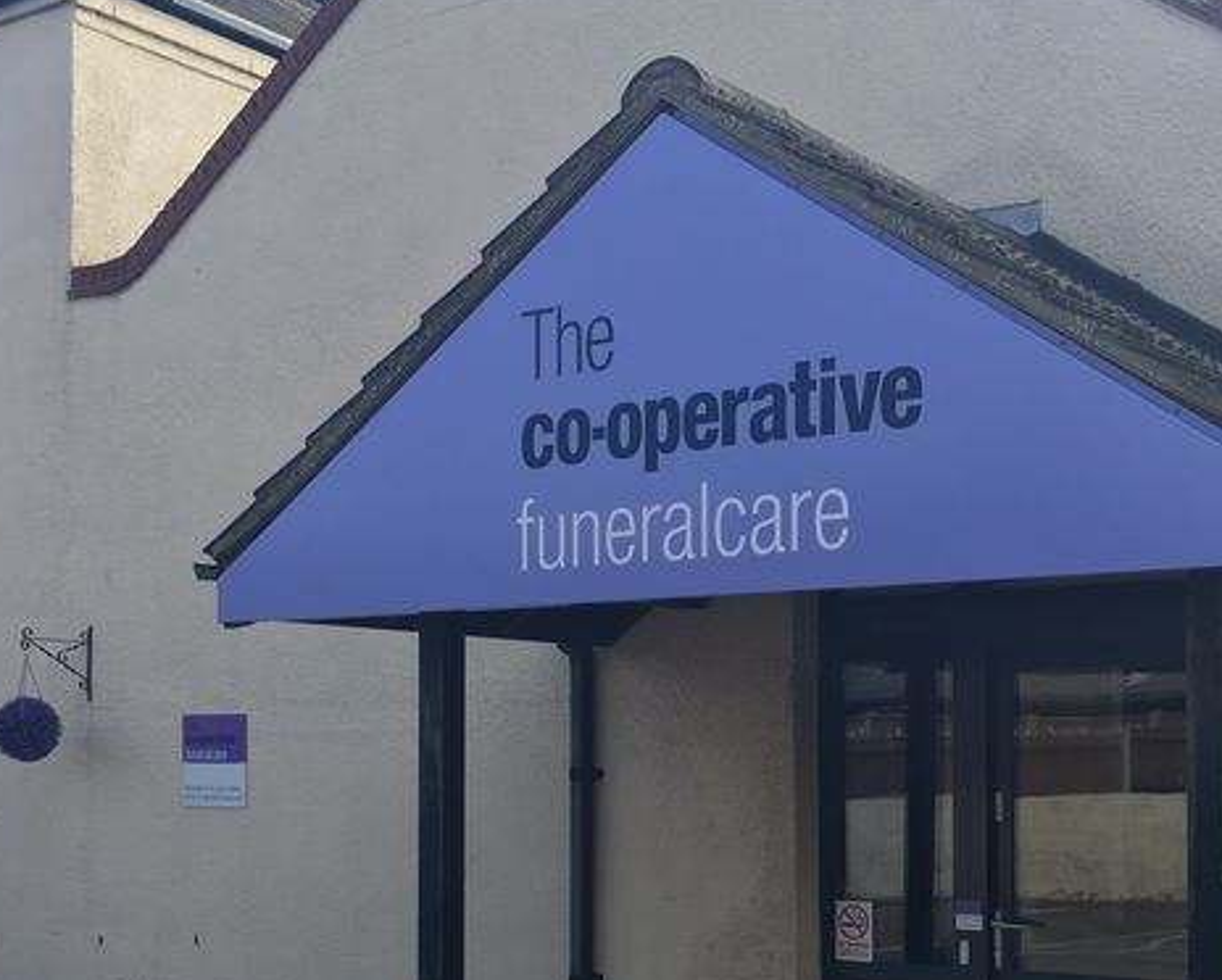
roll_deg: -0.4
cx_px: 747
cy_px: 722
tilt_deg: +0.4
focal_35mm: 52
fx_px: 1882
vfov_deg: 28.8
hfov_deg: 35.8
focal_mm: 4.15
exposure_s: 1/487
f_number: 2.2
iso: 25
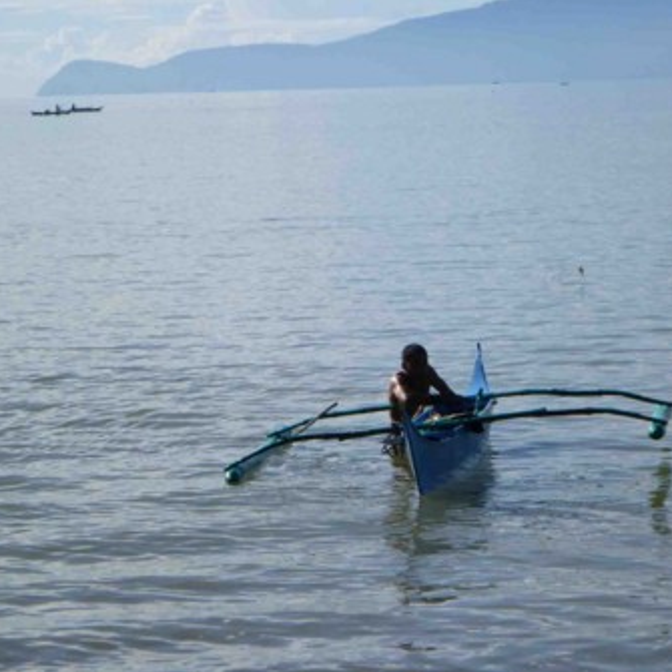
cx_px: 413
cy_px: 335
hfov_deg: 11.5
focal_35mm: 152
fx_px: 3338
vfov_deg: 11.5
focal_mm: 22.8
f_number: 5.9
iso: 100
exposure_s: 1/400
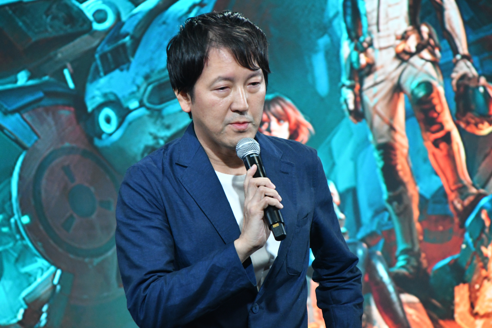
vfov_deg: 4.8
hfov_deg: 7.2
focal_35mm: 285
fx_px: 3895
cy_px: 164
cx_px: 246
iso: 2500
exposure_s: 1/100
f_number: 8
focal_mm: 190
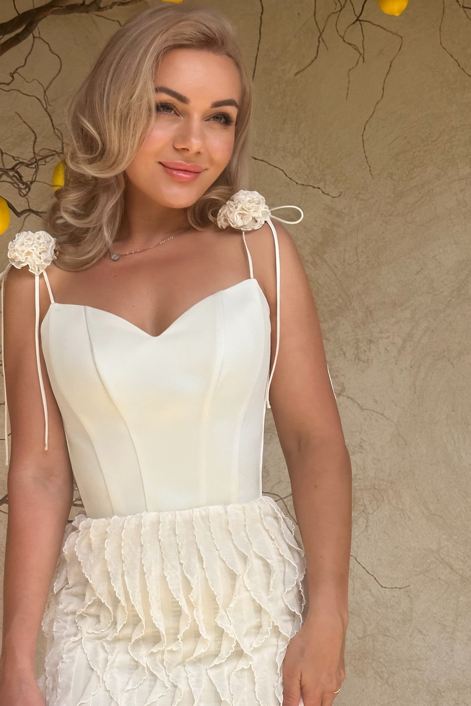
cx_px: 135
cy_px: 466
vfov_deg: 29.5
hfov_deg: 19.9
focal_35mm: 68
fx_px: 1334
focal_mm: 6.86
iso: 64
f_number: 1.78
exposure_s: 1/1953
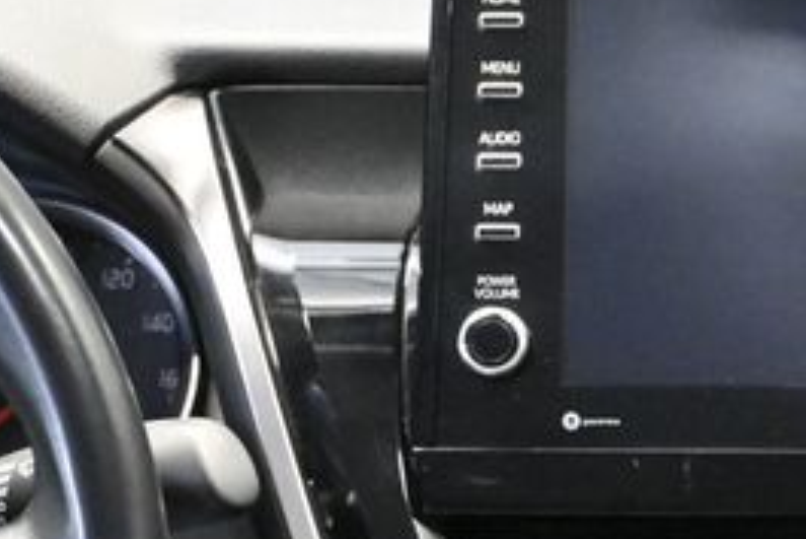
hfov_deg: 13.5
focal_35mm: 148
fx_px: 3320
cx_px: 909
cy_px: 454
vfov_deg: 9.2
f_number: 5.6
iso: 12800
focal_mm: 41
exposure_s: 1/15
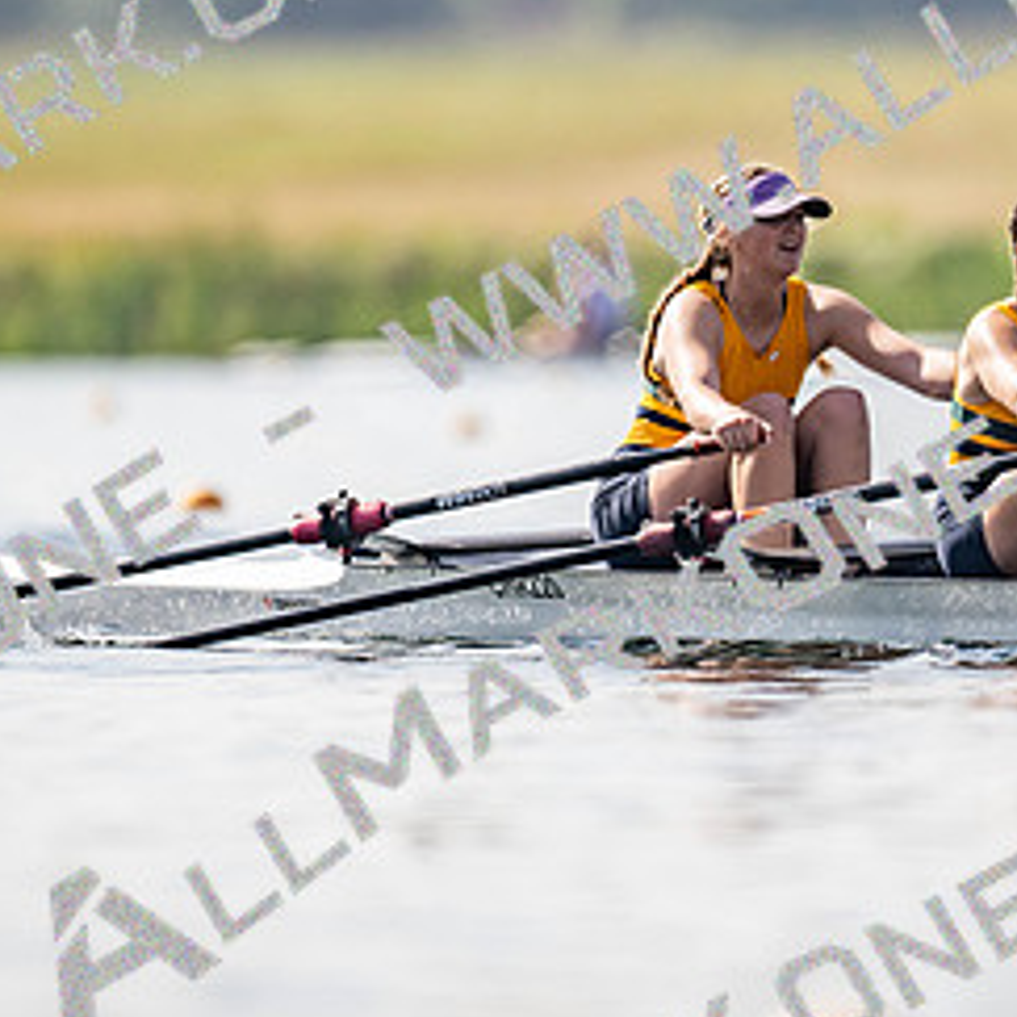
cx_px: 900
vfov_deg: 1.4
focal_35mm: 1217
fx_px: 40452
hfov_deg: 1.4
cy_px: 404
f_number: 5
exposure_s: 1/2500
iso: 180
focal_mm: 600
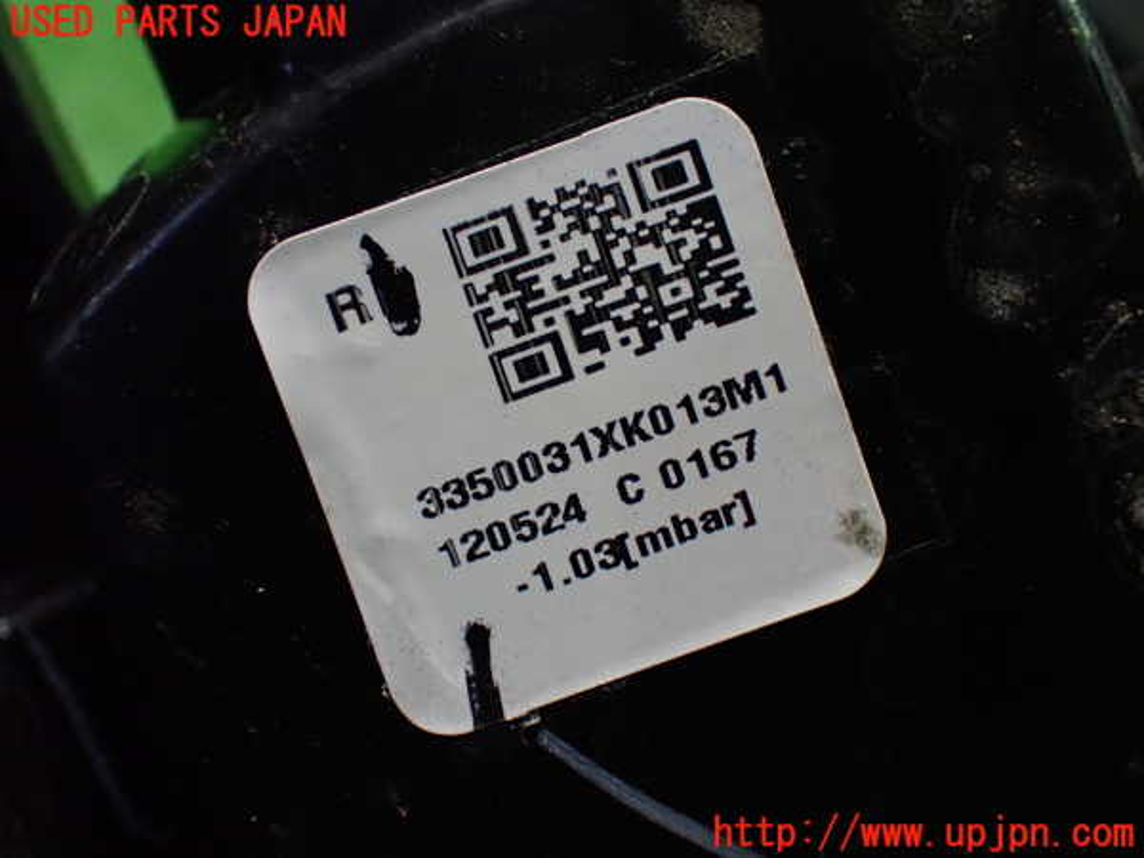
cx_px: 572
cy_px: 429
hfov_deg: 38.2
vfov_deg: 29.1
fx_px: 1652
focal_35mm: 50
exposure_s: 1/80
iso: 800
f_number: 3.2
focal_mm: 9.01
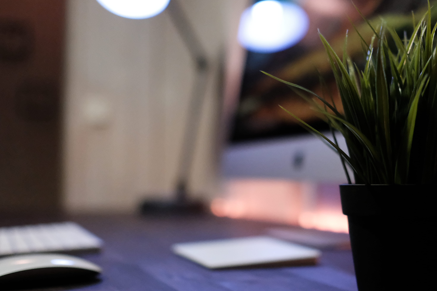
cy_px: 146
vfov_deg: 26.0
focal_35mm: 52
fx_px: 631
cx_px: 281
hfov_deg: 37.9
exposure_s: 1/680
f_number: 1.4
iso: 5000
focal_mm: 23
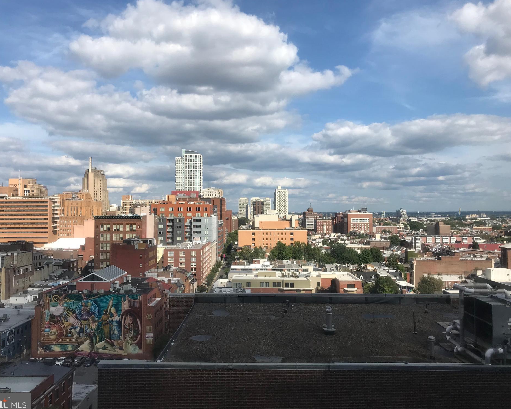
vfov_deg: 48.5
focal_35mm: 30
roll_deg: -0.5
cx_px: 243
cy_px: 205
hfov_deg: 58.7
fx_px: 454
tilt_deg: +0.6
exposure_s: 1/2907
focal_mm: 3.99
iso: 20
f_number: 1.8
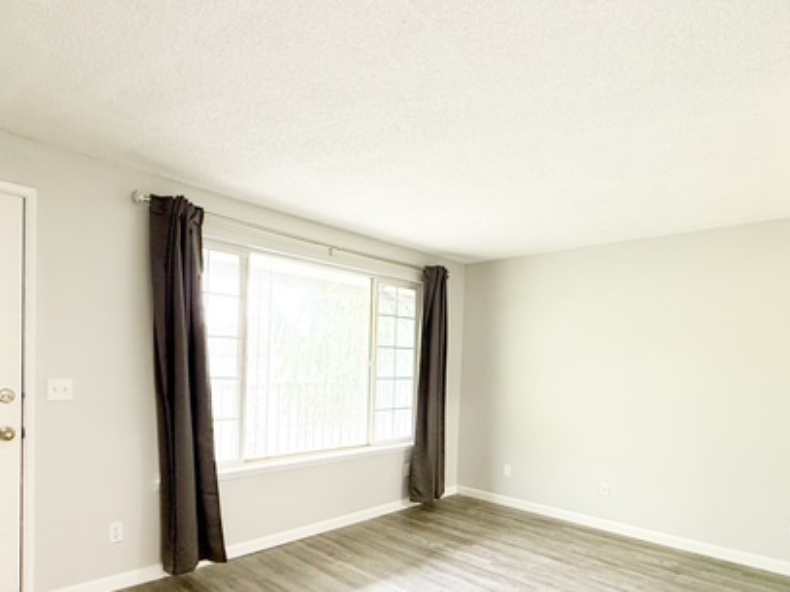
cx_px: 390
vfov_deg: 59.9
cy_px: 384
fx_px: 502
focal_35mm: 22
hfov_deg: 76.4
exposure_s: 1/60
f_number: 2.2
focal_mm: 2.22
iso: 200
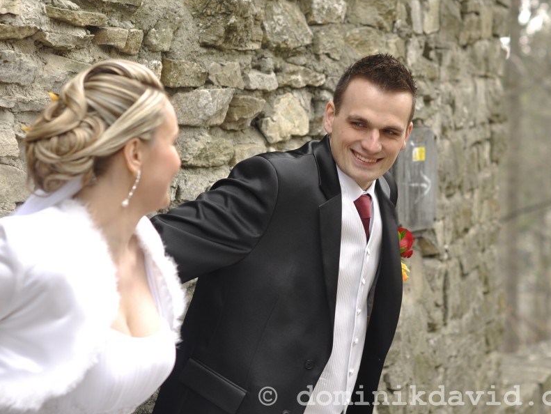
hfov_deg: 23.8
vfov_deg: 18.0
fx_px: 1306
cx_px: 279
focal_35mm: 82
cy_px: 206
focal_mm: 50
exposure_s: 1/50
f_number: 3.2
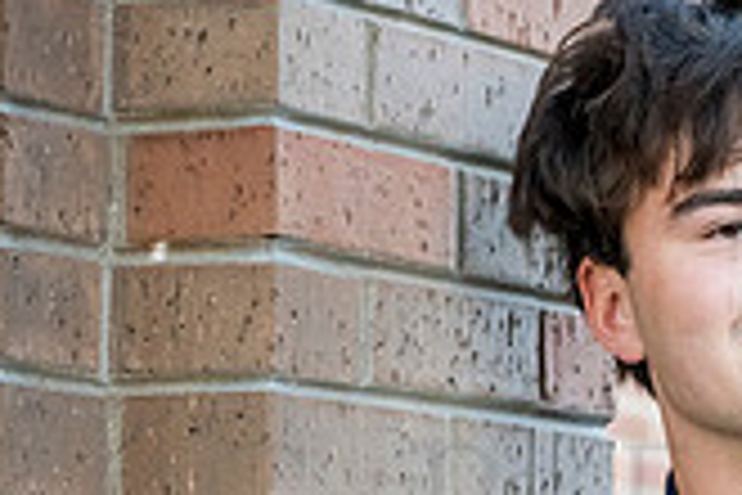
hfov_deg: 8.5
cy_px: 718
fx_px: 4926
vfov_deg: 5.7
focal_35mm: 239
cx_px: 1030
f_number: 4
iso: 2000
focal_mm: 66
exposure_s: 1/640
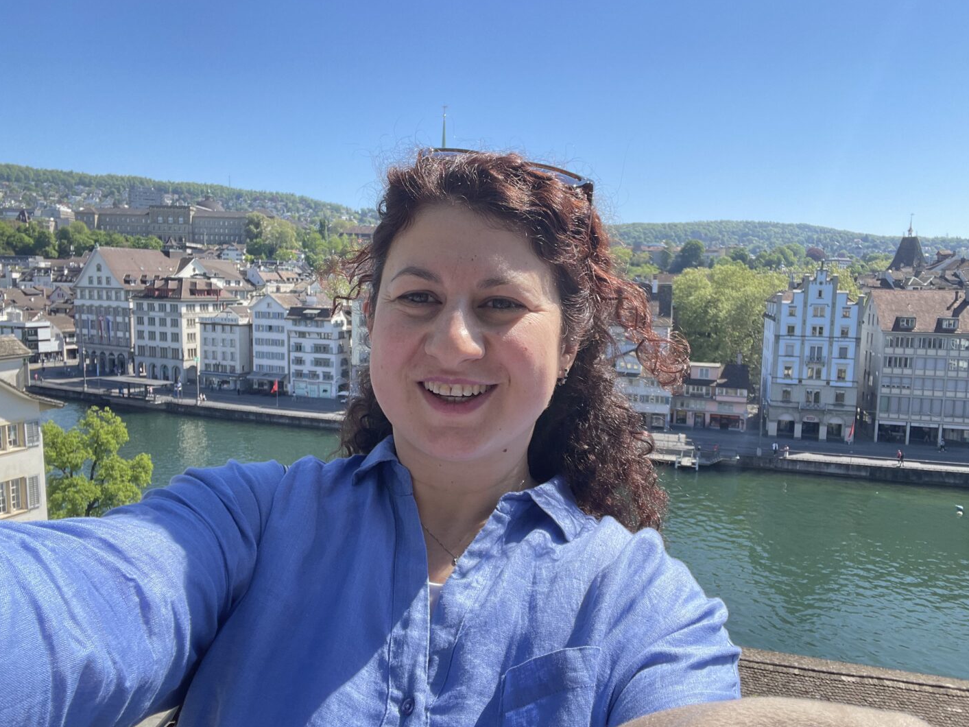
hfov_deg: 69.4
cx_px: 490
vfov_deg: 54.9
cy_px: 365
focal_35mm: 25
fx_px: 700
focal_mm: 2.71
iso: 25
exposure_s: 1/470
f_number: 2.2
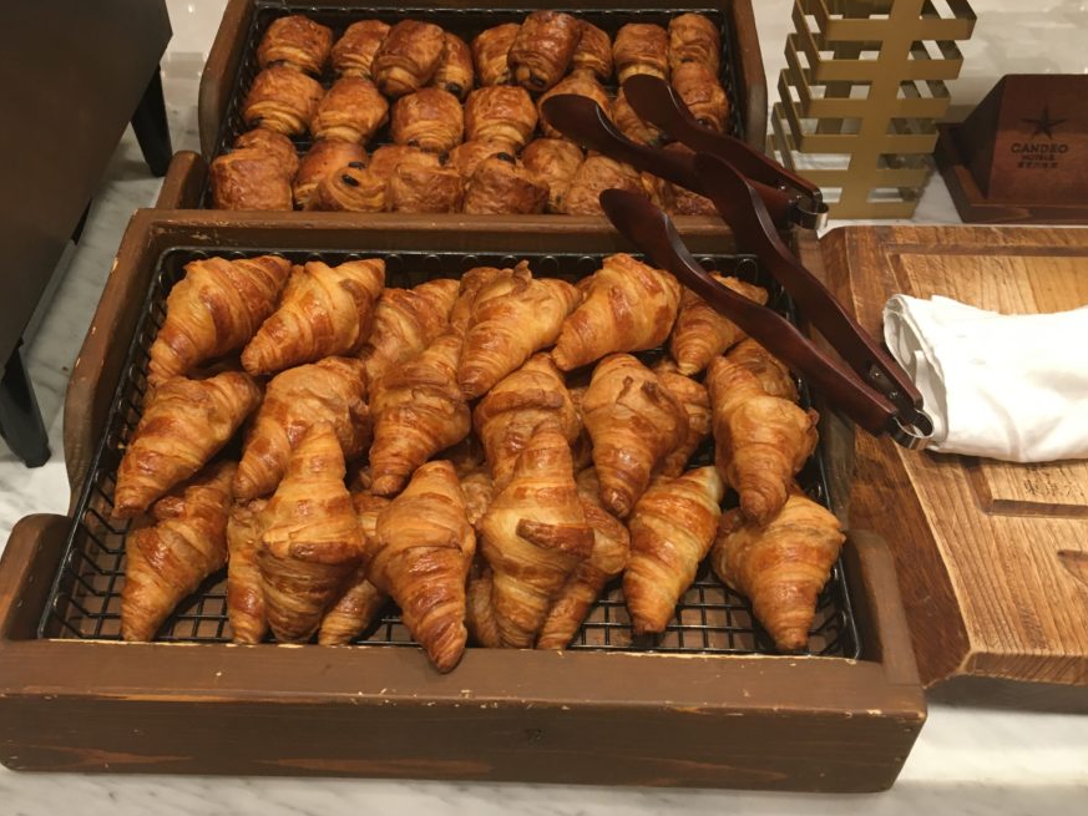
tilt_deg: -44.5
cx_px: 497
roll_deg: +3.5
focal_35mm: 34
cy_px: 389
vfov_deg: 41.8
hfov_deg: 53.9
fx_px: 1069
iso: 100
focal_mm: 4.15
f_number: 2.2
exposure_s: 1/30
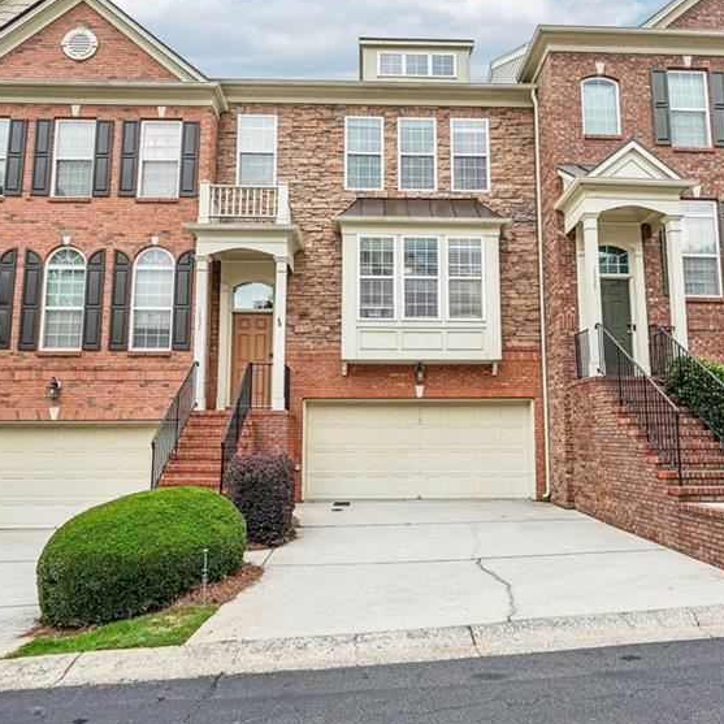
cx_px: 387
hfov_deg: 62.9
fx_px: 592
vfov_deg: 62.9
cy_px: 362
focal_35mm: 25
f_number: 8
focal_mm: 16
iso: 800
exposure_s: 1/1250
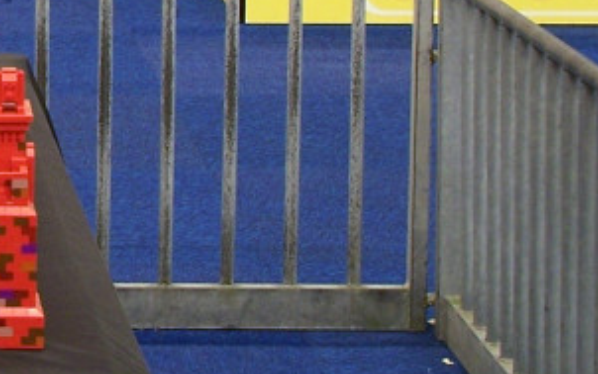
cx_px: -315
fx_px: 3456
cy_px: -123
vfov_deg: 6.1
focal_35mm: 212
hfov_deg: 9.6
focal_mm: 9.8
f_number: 3.1
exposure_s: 1/2
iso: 80
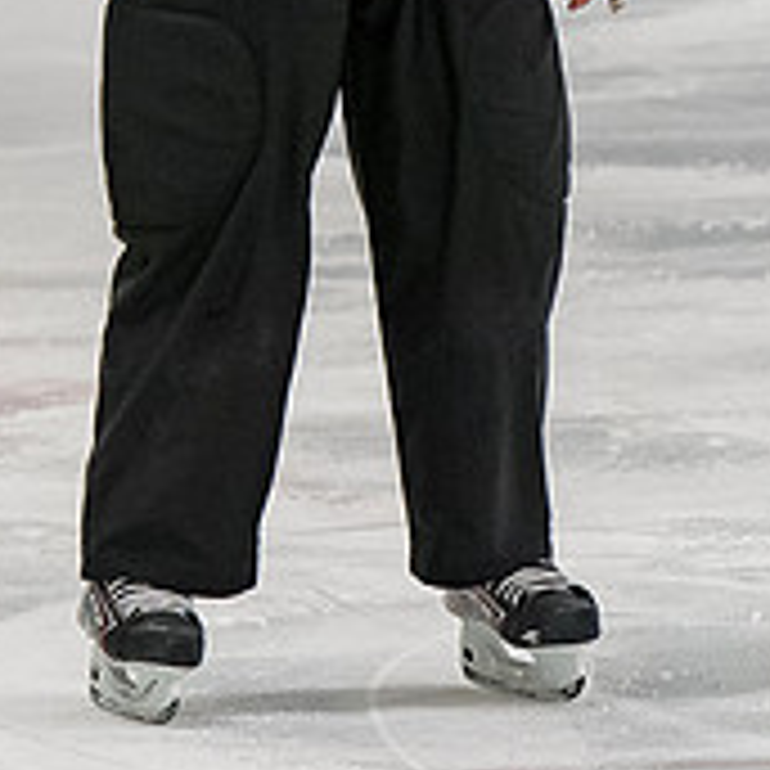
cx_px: 292
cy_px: -305
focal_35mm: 1071
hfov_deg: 1.6
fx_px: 26953
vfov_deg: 1.6
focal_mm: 180
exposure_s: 1/800
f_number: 3.5
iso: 2500
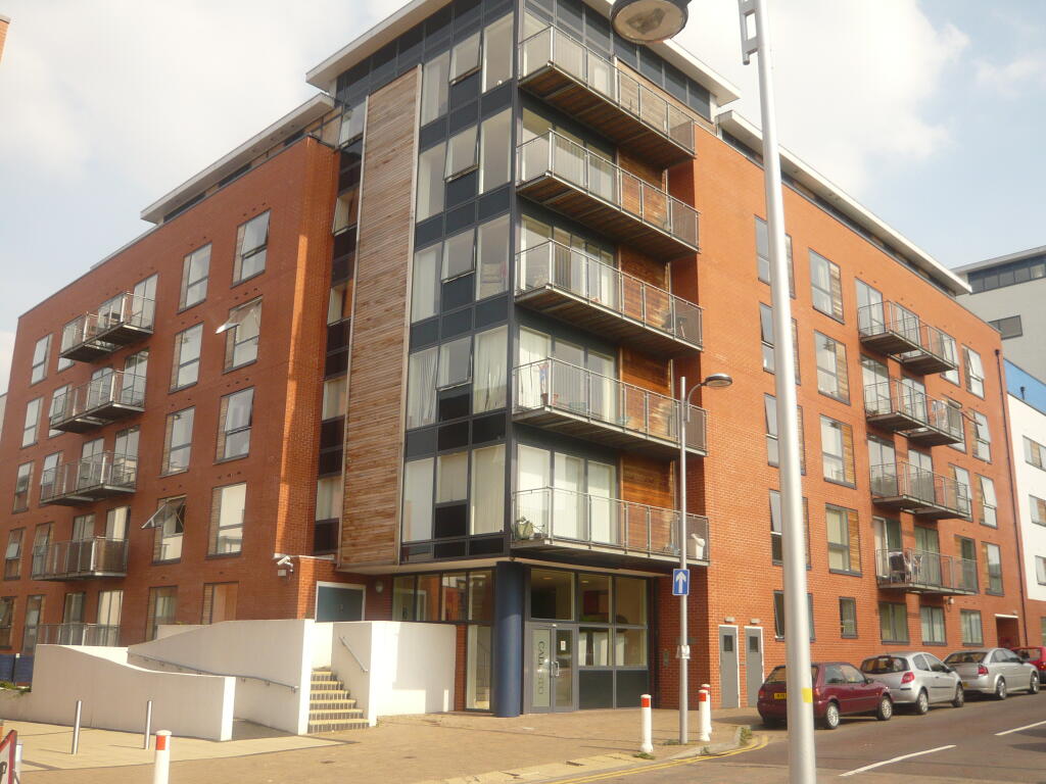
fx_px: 967
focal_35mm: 32
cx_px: 523
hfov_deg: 56.8
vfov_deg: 44.2
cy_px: 392
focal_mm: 5.2
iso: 100
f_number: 9
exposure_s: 1/125
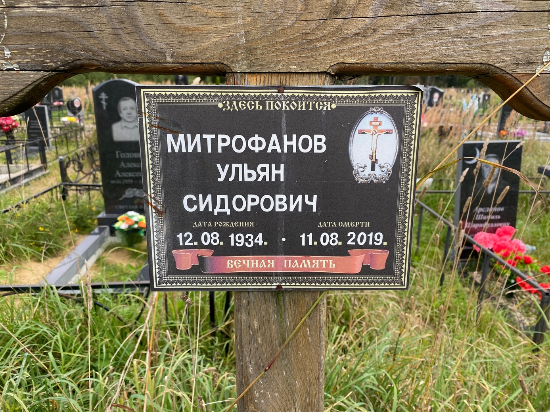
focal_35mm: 27
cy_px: 209
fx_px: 429
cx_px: 279
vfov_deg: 51.3
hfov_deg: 65.3
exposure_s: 1/673
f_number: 1.8
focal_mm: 4.25
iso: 32
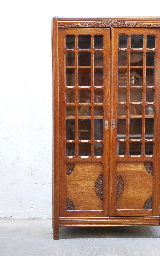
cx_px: 107
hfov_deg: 22.7
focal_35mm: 57
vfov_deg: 35.7
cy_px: 128
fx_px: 398
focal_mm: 20
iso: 3200
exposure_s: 1/30
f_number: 1.7
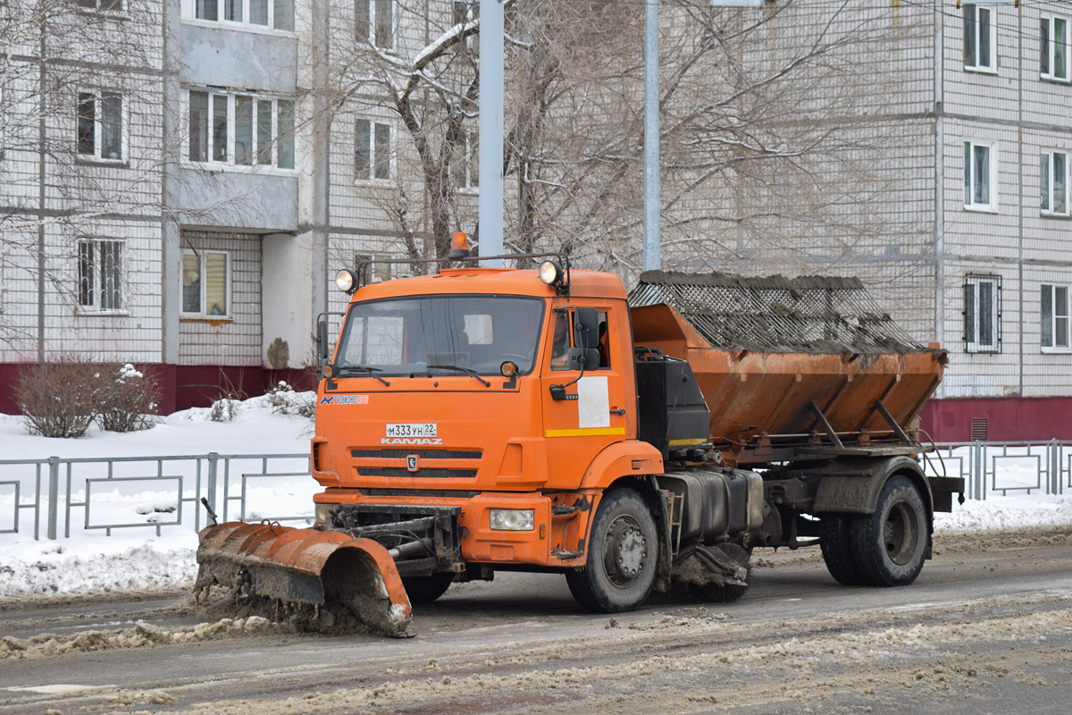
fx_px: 2144
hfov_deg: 28.1
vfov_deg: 18.9
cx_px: 536
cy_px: 358
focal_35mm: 72
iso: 400
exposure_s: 1/800
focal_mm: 48
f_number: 7.1
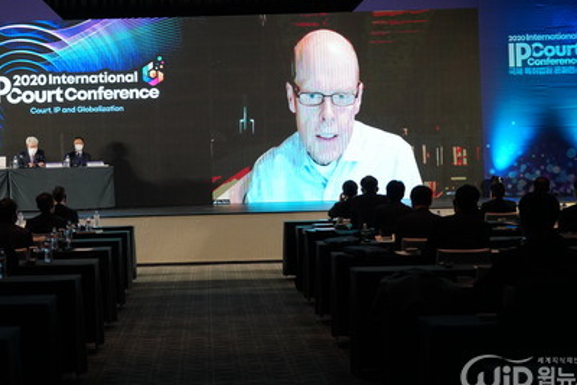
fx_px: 1251
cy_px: 130
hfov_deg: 25.8
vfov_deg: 17.5
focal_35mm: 78
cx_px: 190
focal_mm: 52
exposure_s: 1/640
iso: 3200
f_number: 4
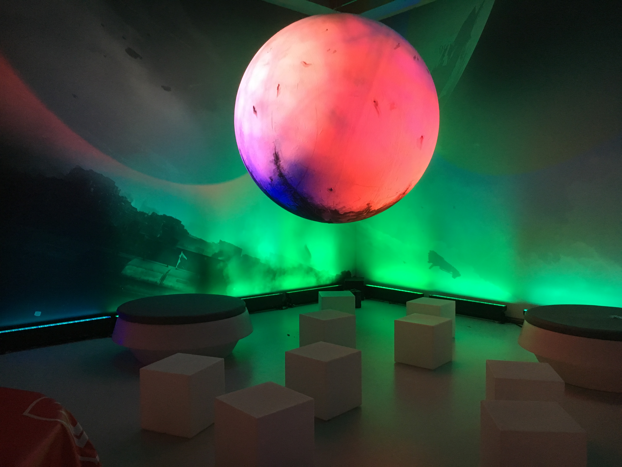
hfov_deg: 61.7
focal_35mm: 29
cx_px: 311
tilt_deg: -3.5
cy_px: 234
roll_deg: +0.2
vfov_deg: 48.2
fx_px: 521
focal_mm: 4.15
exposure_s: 1/33
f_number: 2.2
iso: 200
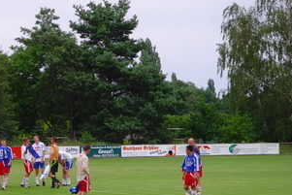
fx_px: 1639
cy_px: 128
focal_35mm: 202
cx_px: 76
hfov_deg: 10.2
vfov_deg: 6.8
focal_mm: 19.8
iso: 100
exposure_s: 1/125
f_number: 4.5
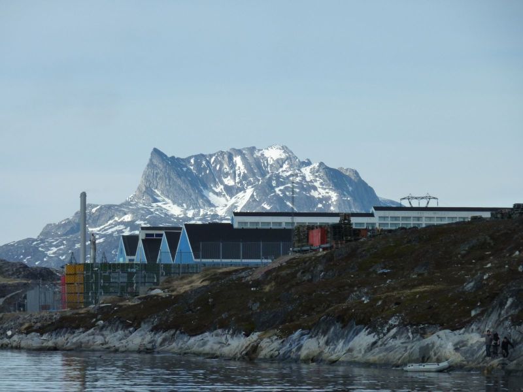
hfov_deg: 10.9
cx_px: 262
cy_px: 196
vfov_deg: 8.2
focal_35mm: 182
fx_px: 2750
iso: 125
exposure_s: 1/500
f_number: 5.6
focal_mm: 29.9
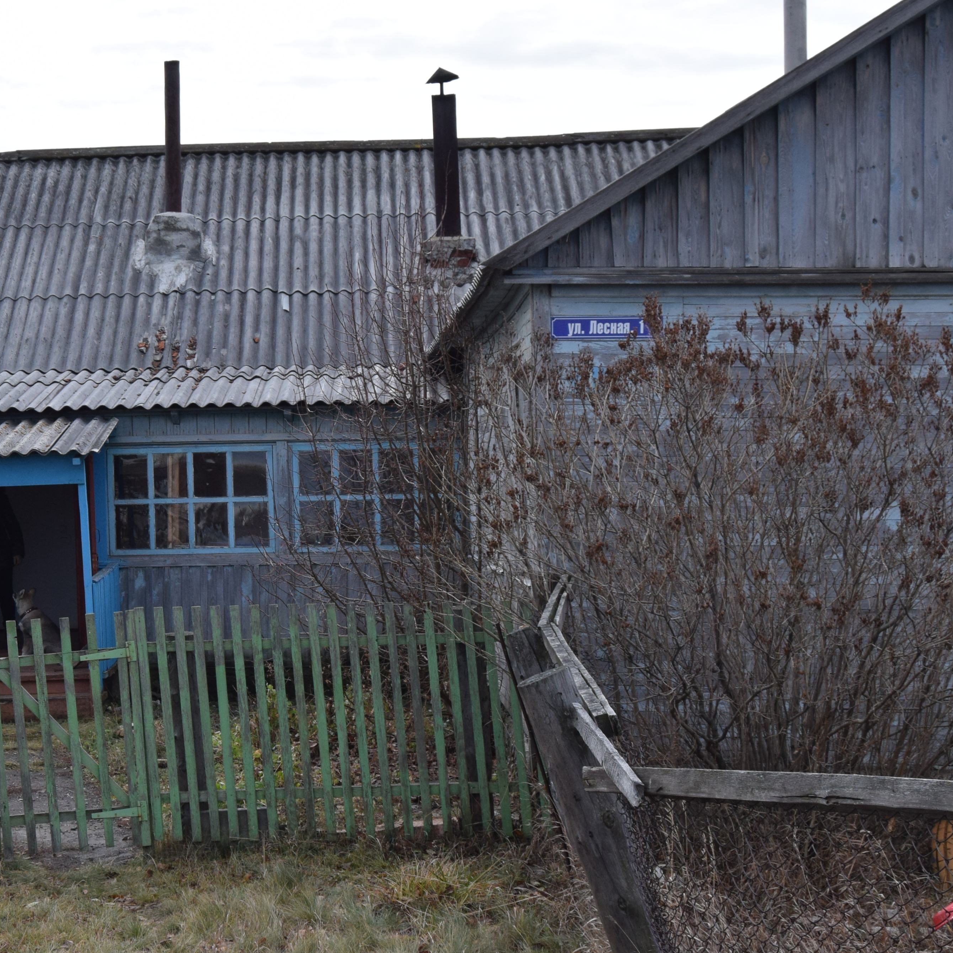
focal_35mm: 74
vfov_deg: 23.4
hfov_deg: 23.0
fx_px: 2305
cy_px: 502
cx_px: 179
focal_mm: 26
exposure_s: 1/250
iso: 400
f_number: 8
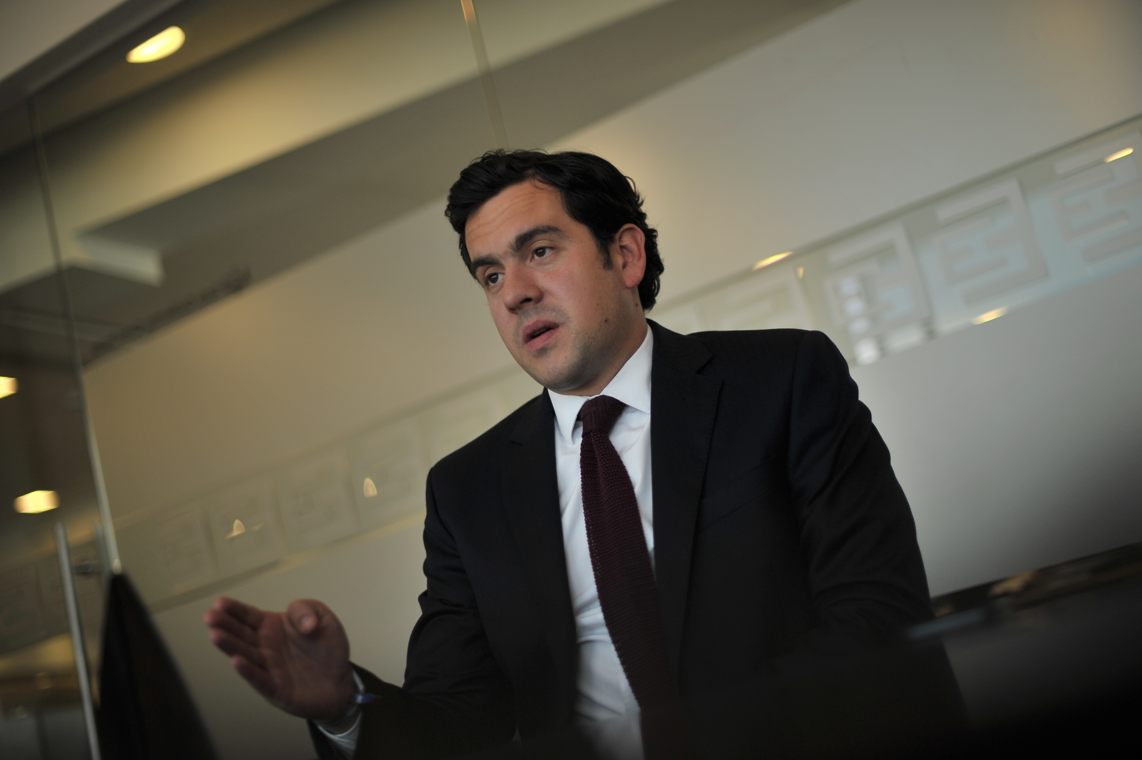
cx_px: 571
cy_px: 380
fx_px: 1585
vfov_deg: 27.0
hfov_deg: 39.6
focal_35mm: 50
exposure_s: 1/800
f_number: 1.4
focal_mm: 50
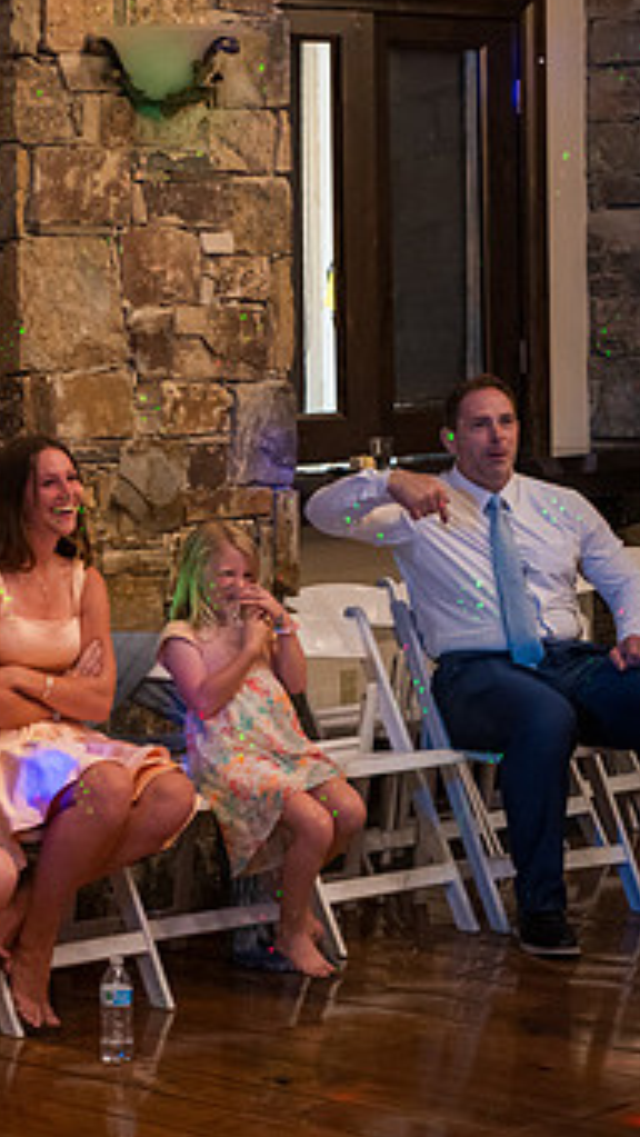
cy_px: 590
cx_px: -47
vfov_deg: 20.0
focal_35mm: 107
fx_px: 3226
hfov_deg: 11.2
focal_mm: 60
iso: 6400
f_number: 2.8
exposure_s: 1/200
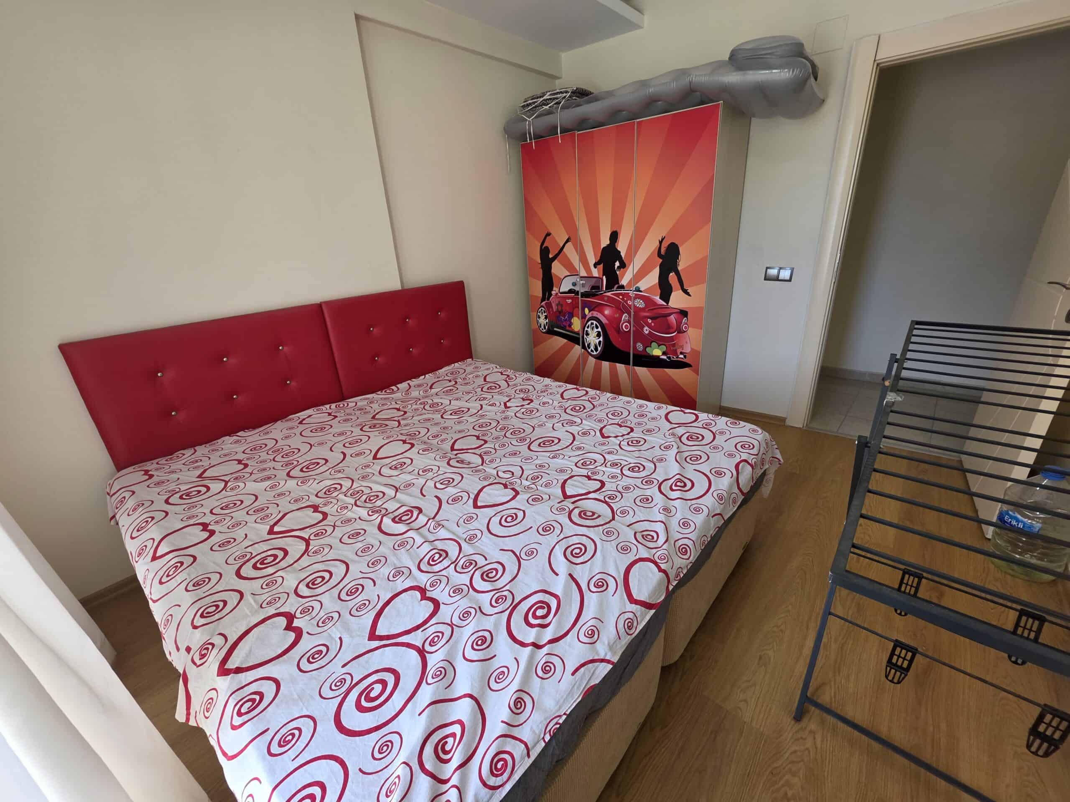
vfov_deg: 89.9
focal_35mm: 13
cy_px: 401
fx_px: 402
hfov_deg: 106.2
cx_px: 535
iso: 50
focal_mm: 2.2
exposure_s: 1/100
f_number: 1.9
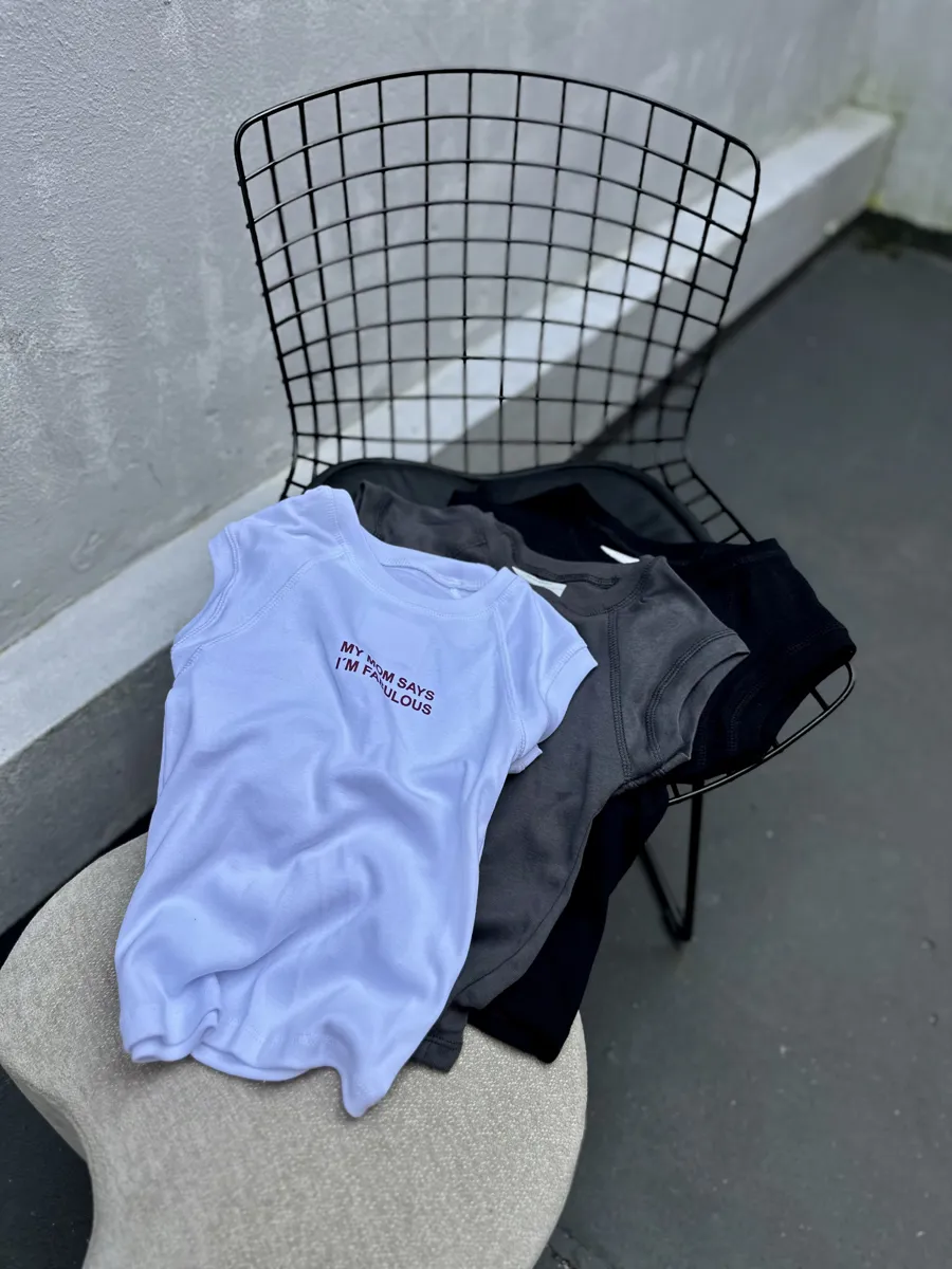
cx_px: 476
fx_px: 880
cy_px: 634
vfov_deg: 71.6
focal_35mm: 24
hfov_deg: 56.8
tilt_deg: -46.8
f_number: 1.78
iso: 80
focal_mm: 6.86
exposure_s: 1/501
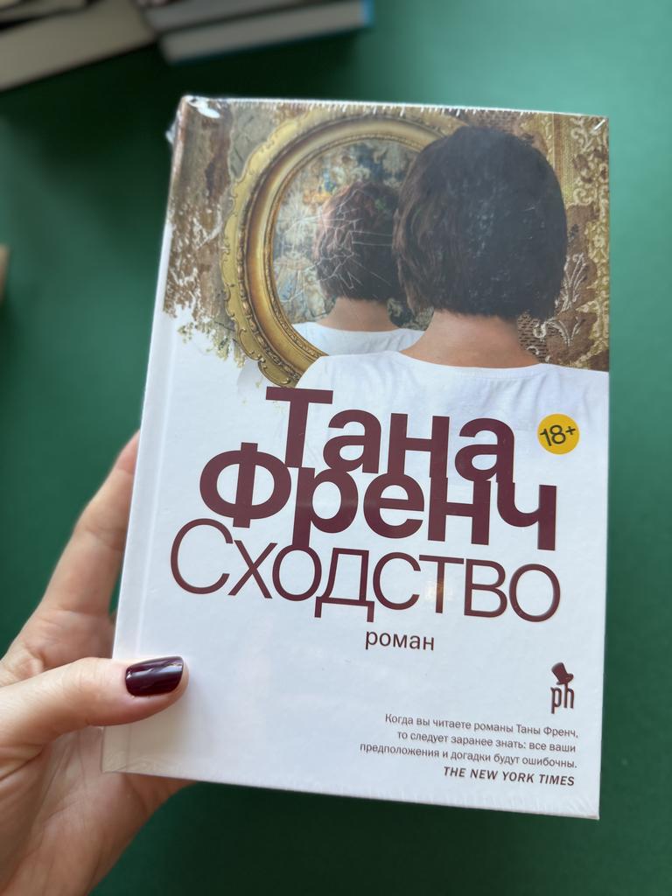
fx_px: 621
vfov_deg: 71.6
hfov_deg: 56.8
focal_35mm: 24
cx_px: 336
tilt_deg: -66.5
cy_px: 448
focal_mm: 6.76
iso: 160
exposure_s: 1/121
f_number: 1.78
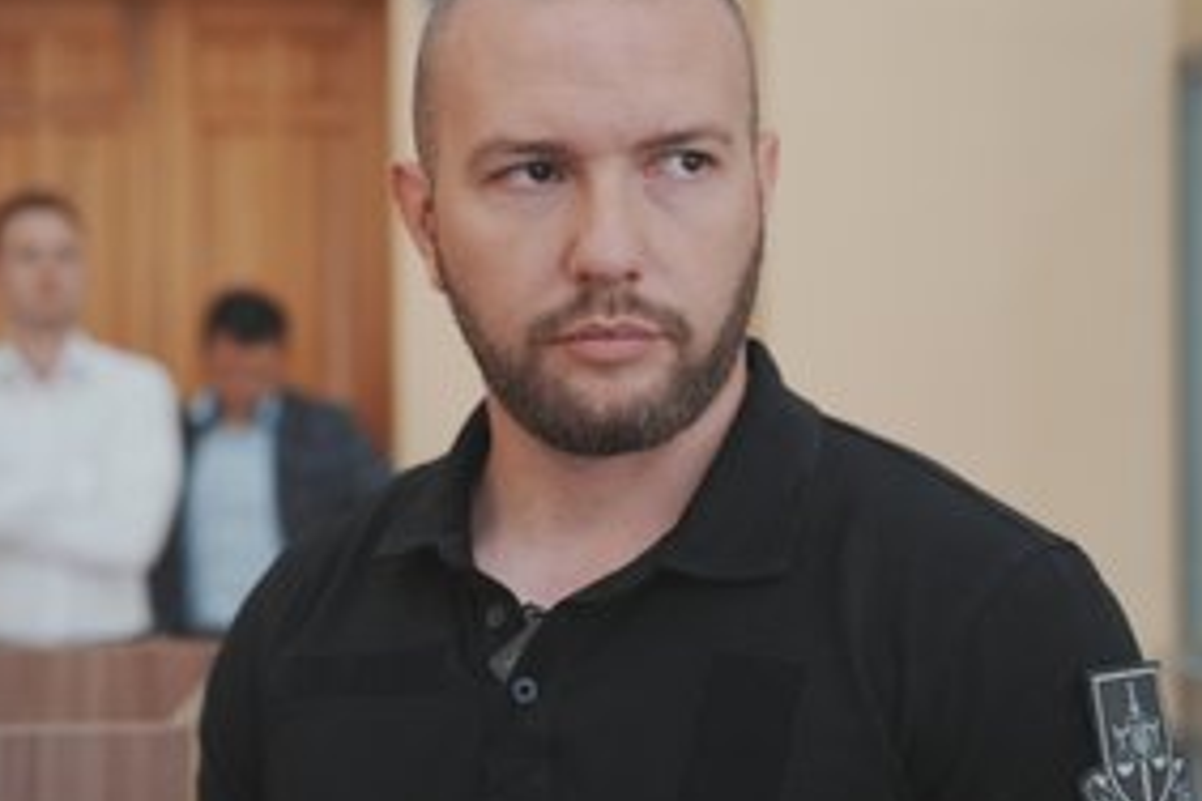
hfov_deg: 32.9
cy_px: 407
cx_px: 541
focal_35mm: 61
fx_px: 2037
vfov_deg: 22.3
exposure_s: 1/1000
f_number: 3.2
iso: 800
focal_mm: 43
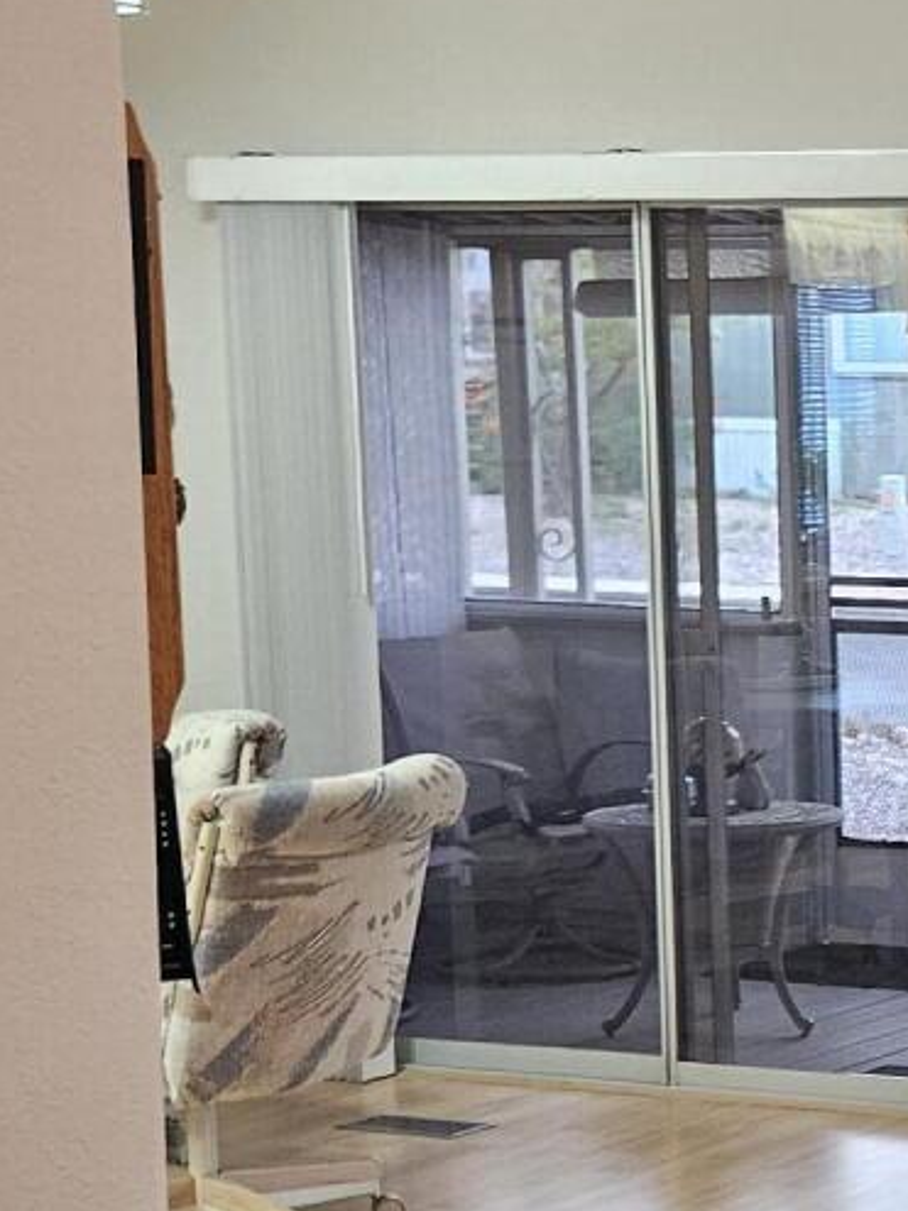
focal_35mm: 93
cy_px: 886
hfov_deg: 13.8
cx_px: 1733
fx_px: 3254
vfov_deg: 20.9
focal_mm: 5.4
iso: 400
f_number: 1.8
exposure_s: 1/120
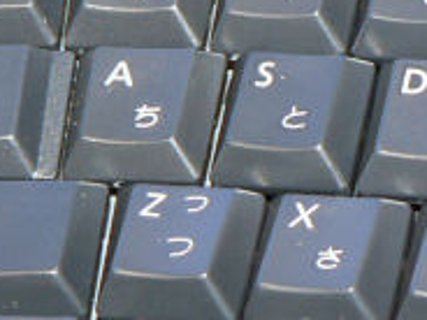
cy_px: 60
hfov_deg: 6.2
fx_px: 3910
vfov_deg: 4.7
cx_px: 429
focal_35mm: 317
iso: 150
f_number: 3.2
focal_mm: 15.2
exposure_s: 1/60
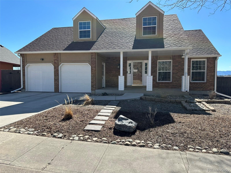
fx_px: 160
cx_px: 116
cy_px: 86
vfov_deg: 56.8
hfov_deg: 71.6
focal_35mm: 24
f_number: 1.78
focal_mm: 6.86
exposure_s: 1/2469
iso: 80
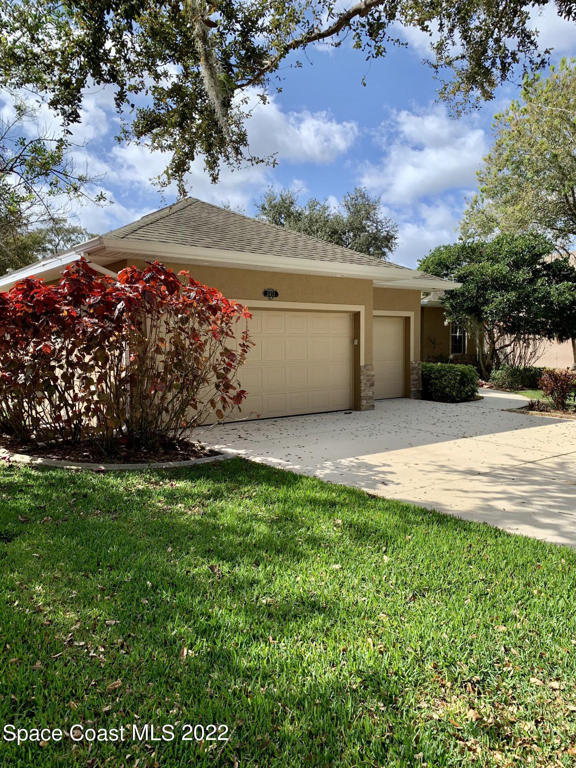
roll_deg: +1.1
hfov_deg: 53.1
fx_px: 577
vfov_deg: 67.3
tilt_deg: -3.3
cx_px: 288
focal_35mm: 26
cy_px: 384
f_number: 1.8
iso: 25
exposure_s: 1/1661
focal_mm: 4.25
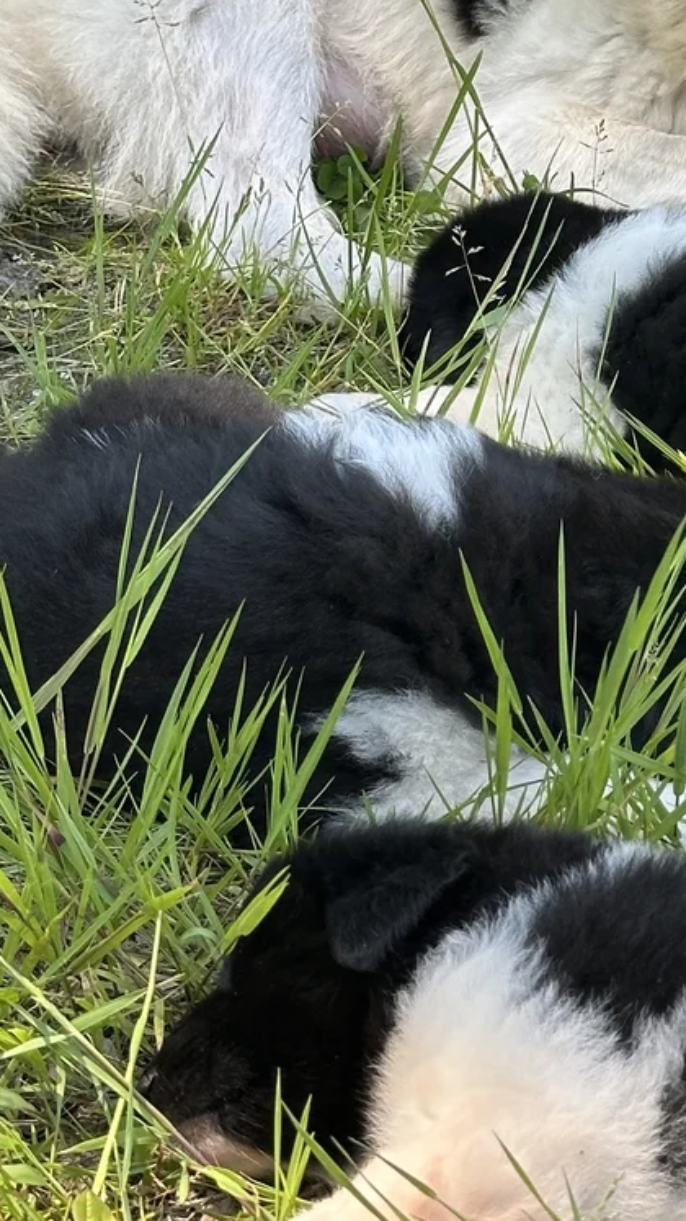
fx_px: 3623
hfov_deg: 10.6
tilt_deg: -20.0
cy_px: 358
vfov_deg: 19.0
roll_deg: -5.7
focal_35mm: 112
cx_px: 812
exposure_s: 1/345
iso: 64
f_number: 1.78
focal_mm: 6.86
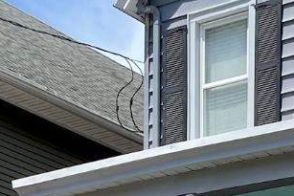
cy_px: 523
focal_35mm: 132
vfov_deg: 9.0
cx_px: 315
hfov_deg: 15.2
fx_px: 1078
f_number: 1.6
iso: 32
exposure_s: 1/2398
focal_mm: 4.2
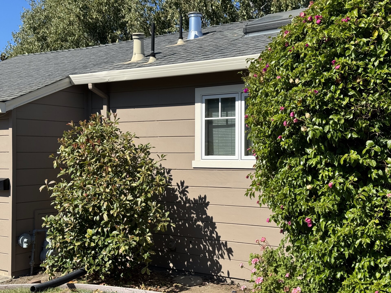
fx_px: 542
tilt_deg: +2.1
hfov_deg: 39.7
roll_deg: -0.3
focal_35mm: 48
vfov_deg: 30.3
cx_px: 196
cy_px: 146
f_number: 1.78
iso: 64
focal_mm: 6.76
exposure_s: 1/3425
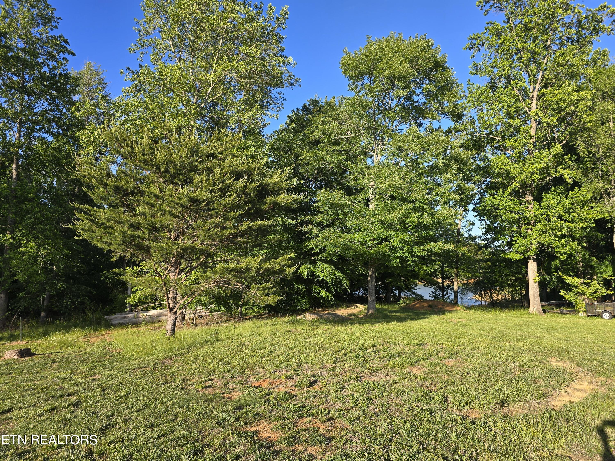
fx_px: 409
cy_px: 230
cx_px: 308
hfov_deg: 73.9
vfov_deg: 58.9
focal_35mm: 23
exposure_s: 1/354
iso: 12
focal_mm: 6.3
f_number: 1.7
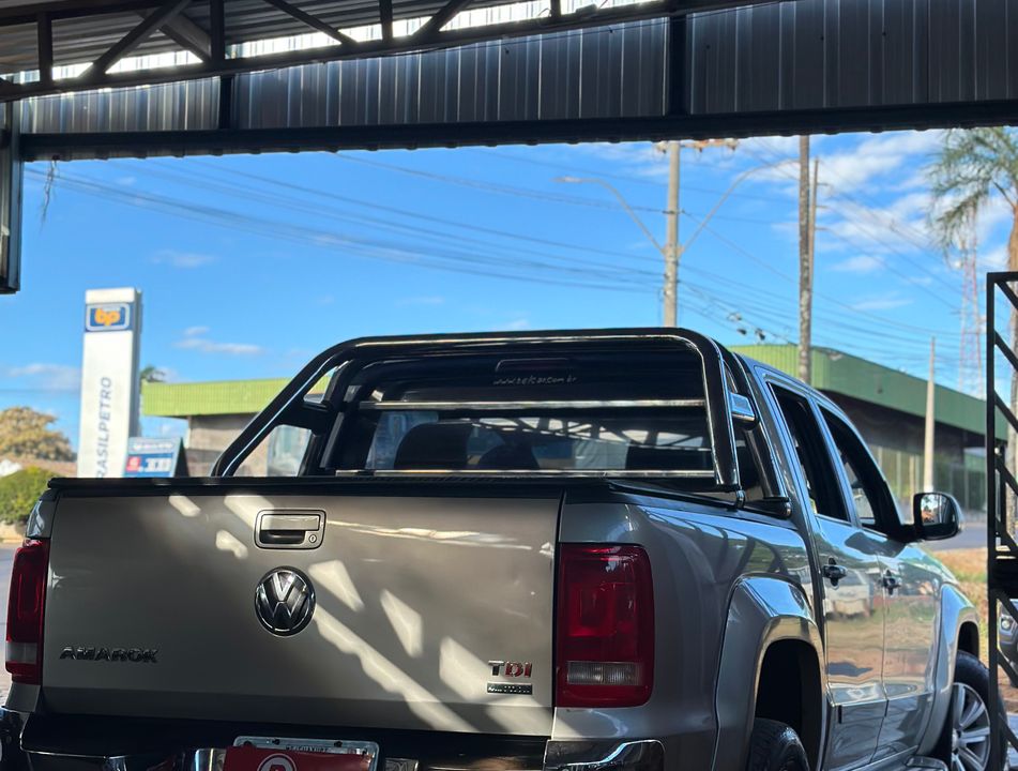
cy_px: 386
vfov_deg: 30.4
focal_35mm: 48
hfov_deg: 39.5
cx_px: 509
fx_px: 1416
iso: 80
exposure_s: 1/1848
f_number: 1.78
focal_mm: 6.86
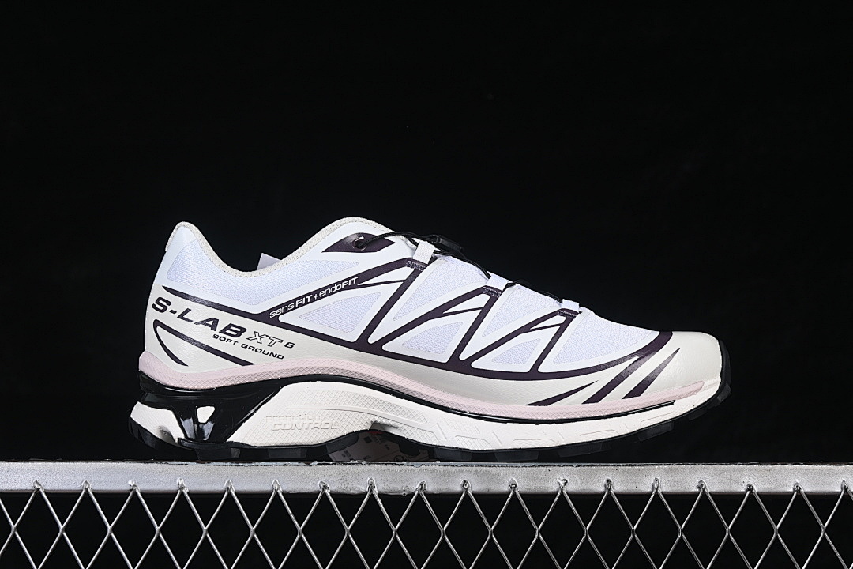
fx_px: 1777
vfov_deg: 18.2
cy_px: 284
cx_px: 426
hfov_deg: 27.0
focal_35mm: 75
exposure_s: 1/80
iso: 160
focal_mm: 50
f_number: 8
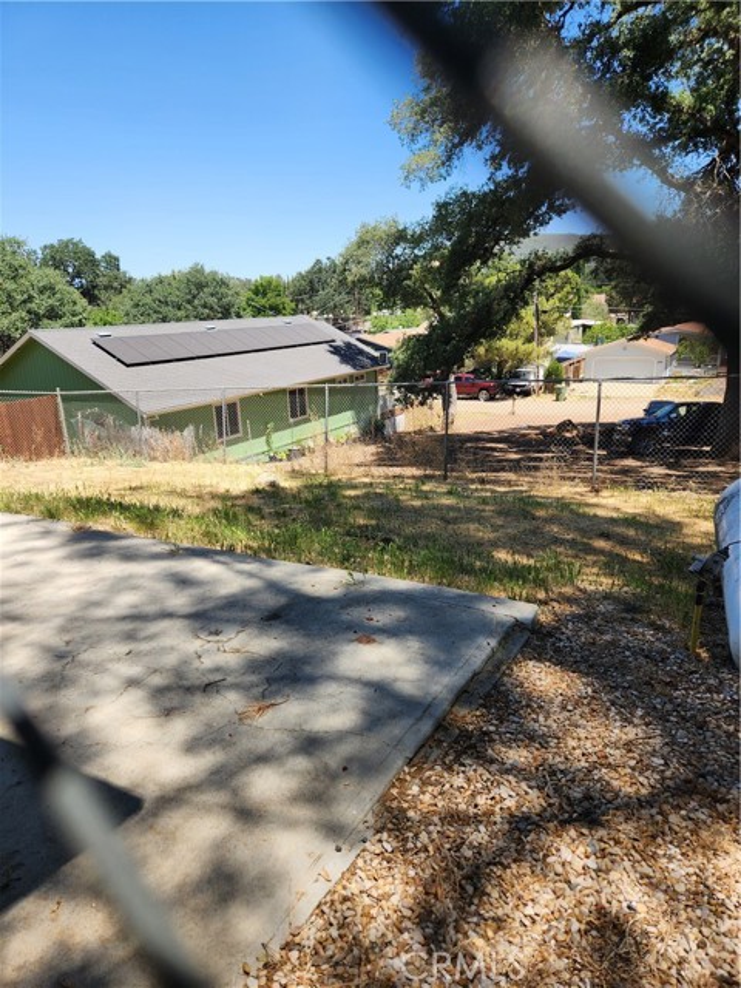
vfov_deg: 73.9
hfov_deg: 58.9
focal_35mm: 23
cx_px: 370
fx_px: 656
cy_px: 494
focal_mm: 5.4
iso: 20
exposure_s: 1/873
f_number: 1.8
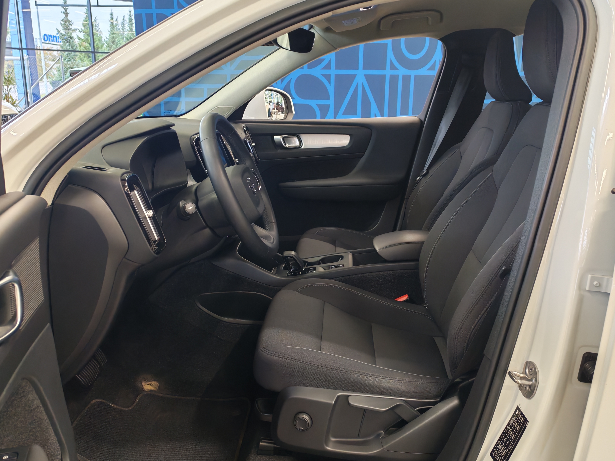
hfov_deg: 55.4
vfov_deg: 42.9
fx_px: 586
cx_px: 308
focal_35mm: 33
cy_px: 230
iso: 400
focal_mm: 6.12
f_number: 1.9
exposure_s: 1/100
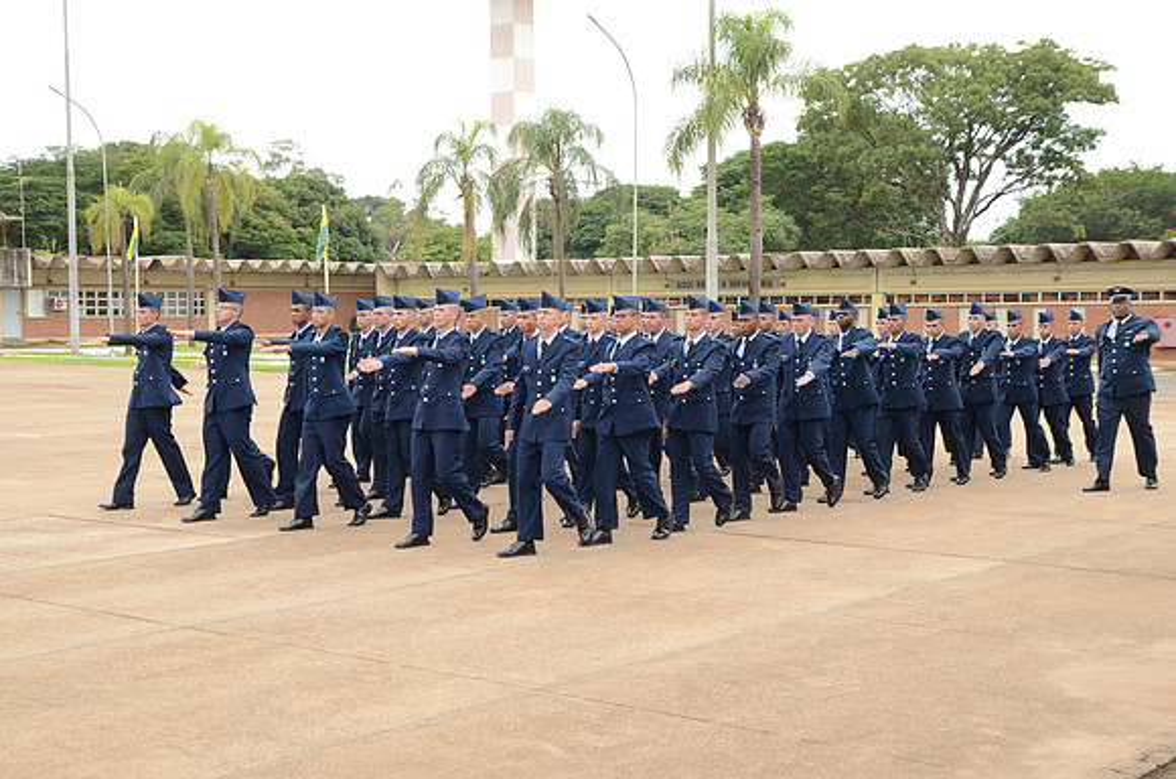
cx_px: 588
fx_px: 1662
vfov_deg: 26.4
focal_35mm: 51
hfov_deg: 39.0
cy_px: 390
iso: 250
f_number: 6.3
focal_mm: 34
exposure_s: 1/250
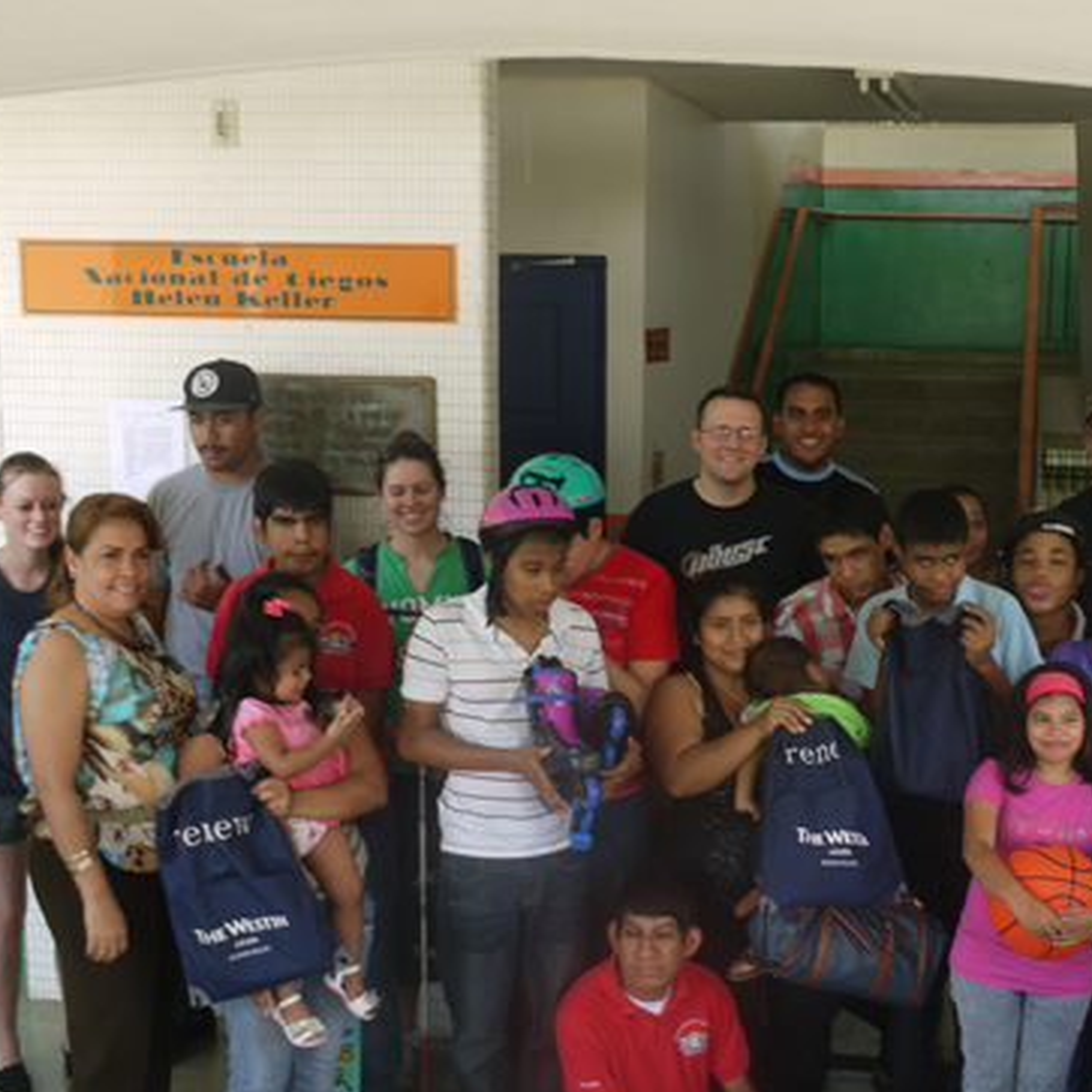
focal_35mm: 53
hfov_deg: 32.0
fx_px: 1892
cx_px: 725
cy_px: 641
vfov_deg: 32.1
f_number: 3.8
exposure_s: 1/50
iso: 100
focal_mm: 17
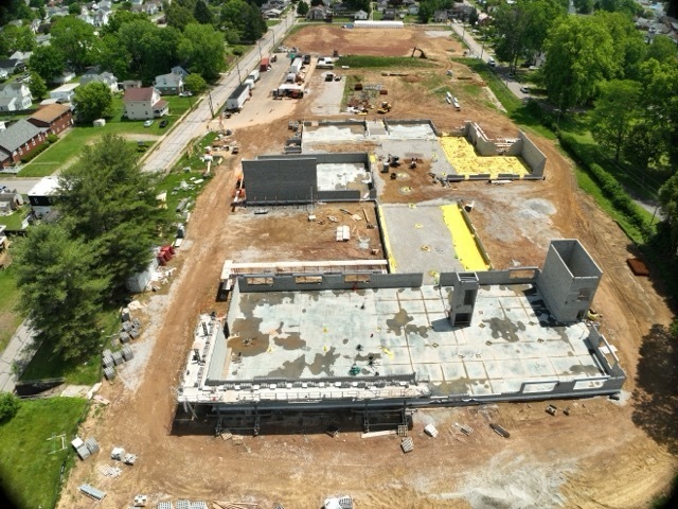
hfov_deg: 71.6
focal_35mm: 24
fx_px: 470
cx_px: 339
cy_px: 254
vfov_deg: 56.8
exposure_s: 1/800
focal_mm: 12.29
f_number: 2.8
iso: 100
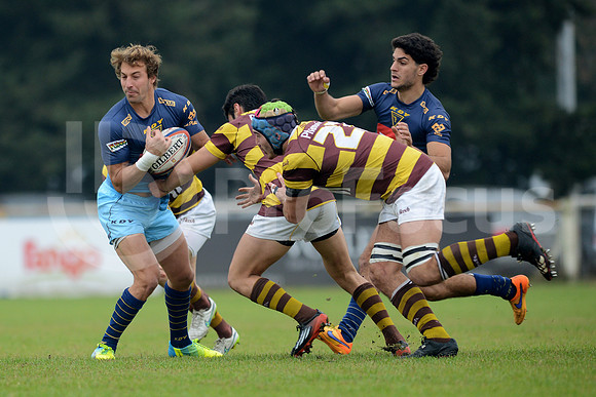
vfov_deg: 3.3
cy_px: 198
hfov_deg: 4.9
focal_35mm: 420
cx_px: 298
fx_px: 6955
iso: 800
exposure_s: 1/800
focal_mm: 420
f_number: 4
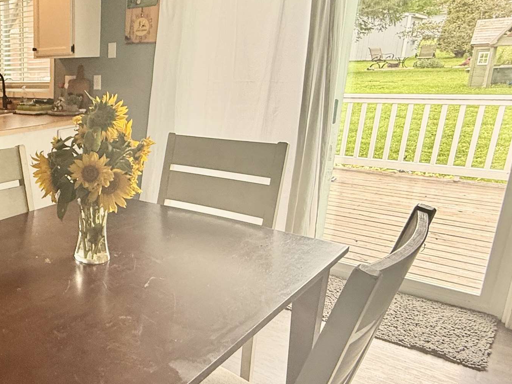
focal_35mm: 32
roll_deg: +1.9
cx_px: -8
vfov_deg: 44.2
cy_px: 186
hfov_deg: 46.7
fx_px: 473
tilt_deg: -13.9
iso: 160
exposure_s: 1/120
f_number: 2.2
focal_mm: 2.22
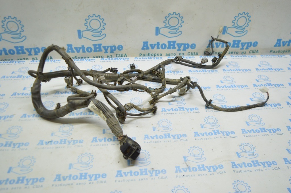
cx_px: 146
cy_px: 96
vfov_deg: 41.6
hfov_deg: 59.5
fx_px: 254
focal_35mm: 32
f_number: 3.8
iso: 400
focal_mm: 21
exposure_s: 1/60
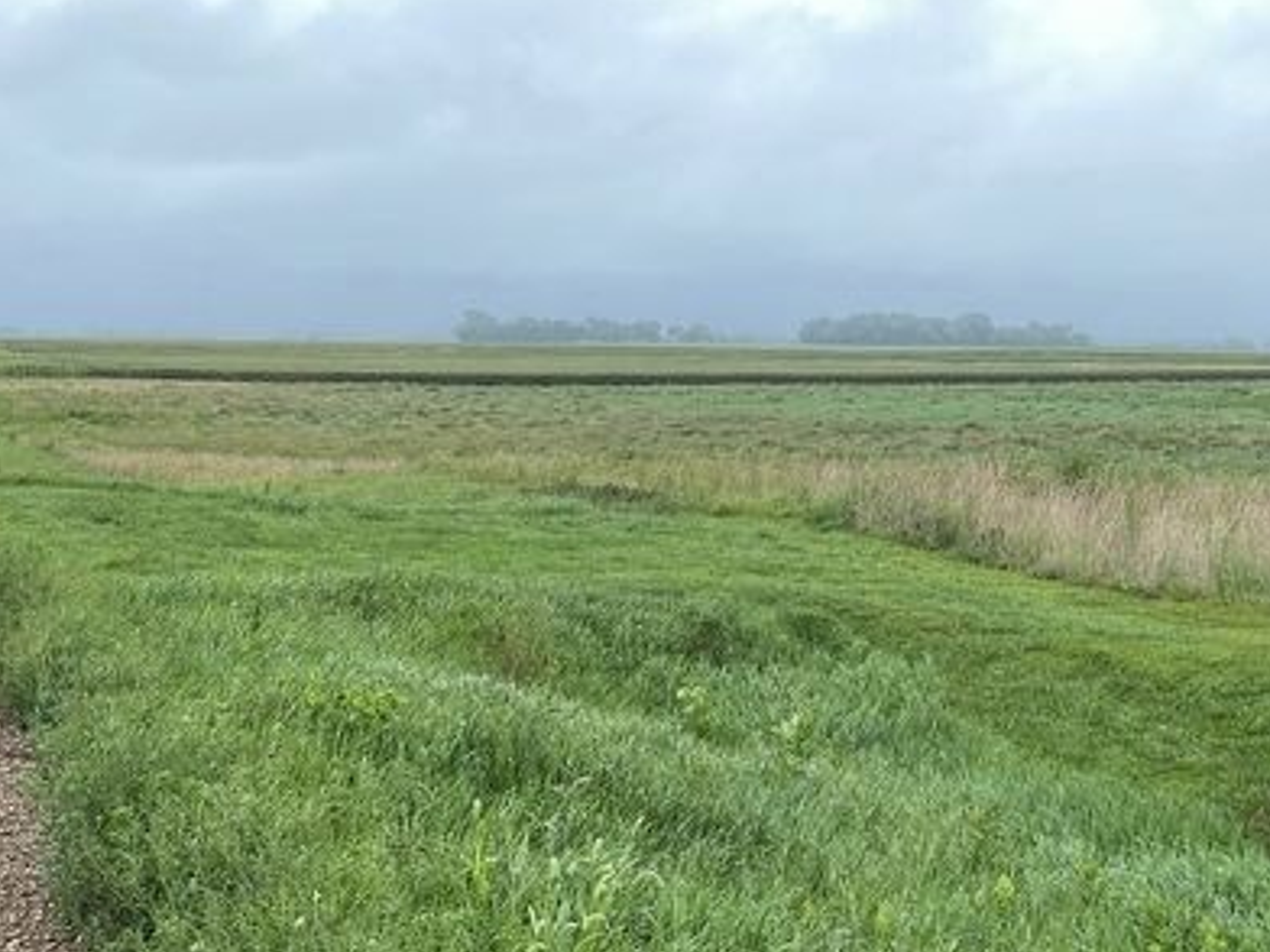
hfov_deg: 35.0
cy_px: 330
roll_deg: +0.5
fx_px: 1944
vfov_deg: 27.4
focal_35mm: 53
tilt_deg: +1.3
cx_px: 1021
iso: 32
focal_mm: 4.25
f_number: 1.8
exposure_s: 1/234
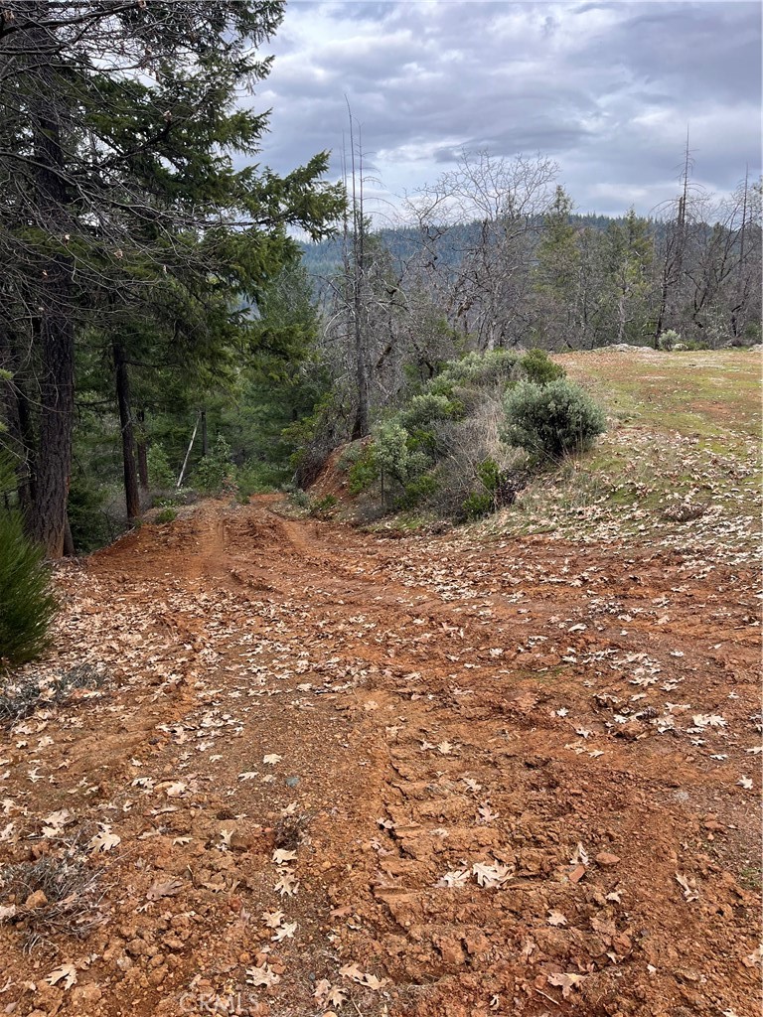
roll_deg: +2.6
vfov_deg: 67.3
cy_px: 508
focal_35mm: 26
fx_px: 764
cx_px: 382
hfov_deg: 53.1
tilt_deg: -13.2
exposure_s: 1/393
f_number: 1.6
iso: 50
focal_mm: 5.1
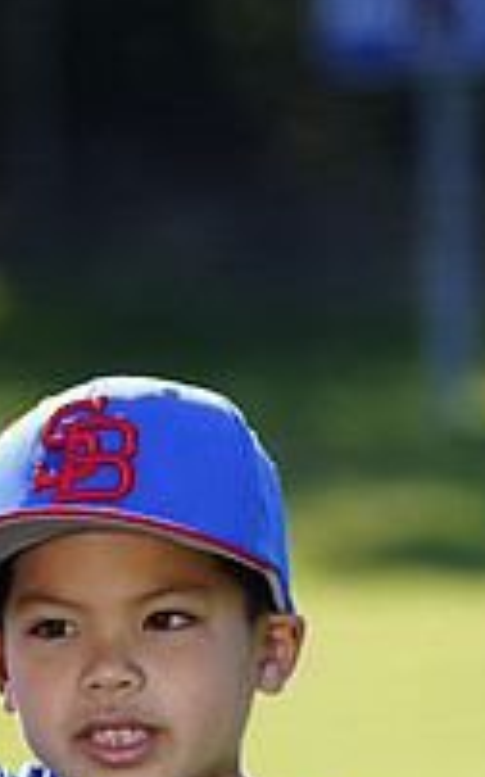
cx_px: -6
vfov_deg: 4.1
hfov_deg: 2.5
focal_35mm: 516
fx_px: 10928
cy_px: 1085
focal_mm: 176
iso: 100
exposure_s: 1/250
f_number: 5
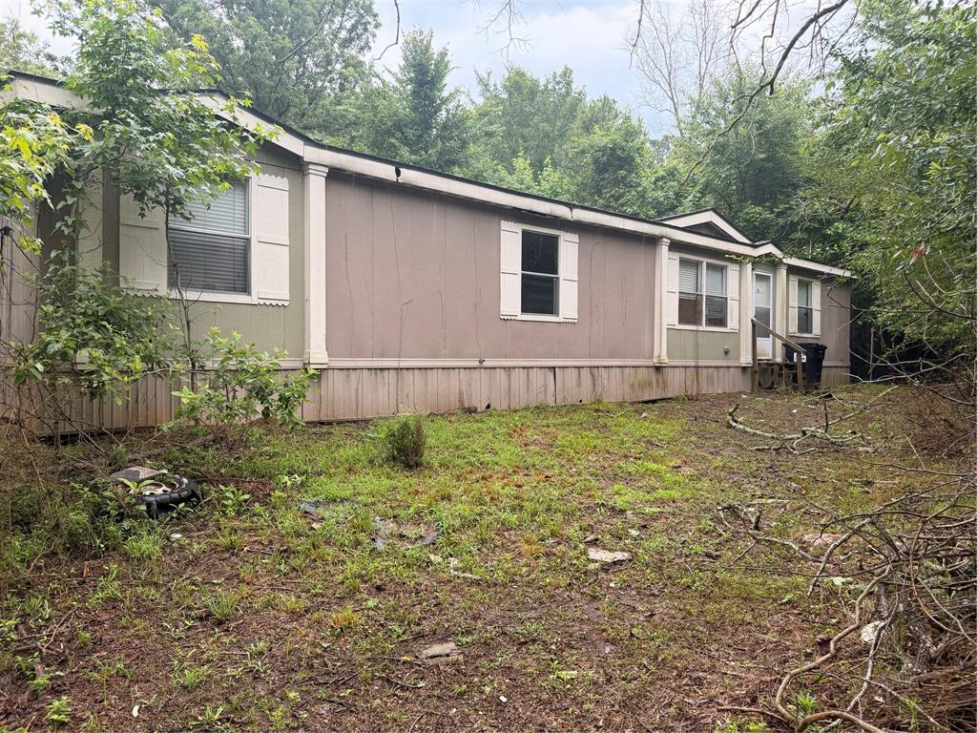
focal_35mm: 24
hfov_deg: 71.6
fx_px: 677
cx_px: 488
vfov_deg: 56.8
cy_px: 366
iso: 200
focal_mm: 6.76
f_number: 1.78
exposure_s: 1/109
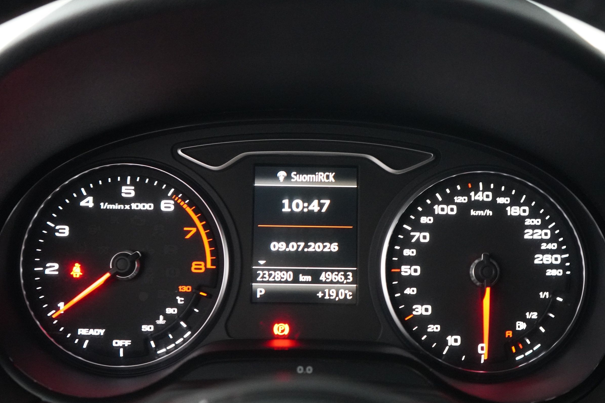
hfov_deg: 44.5
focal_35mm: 44
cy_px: 210
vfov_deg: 30.5
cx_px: 312
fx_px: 739
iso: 6400
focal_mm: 28
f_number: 3.5
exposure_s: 1/20
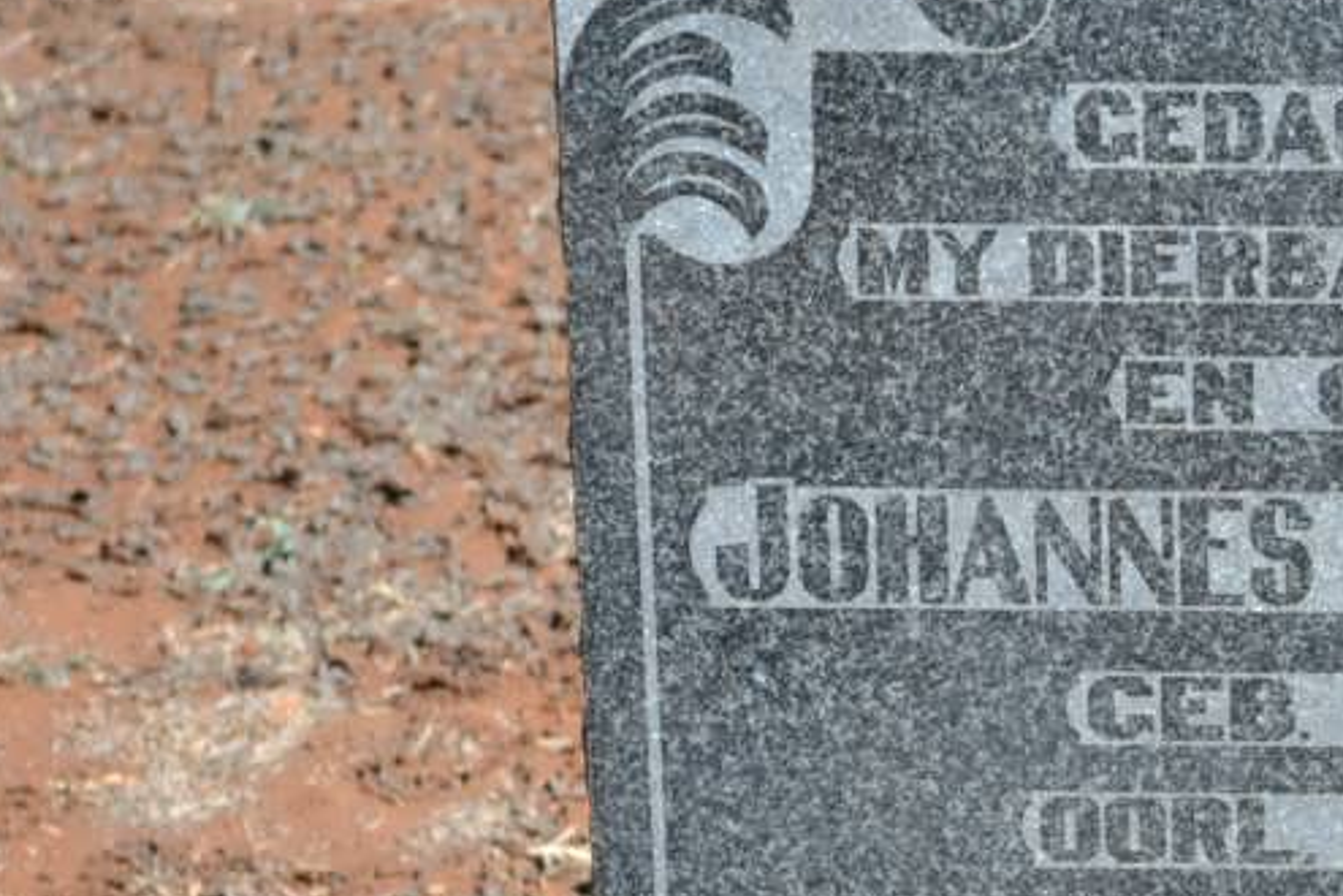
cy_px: 654
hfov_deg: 12.6
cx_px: 1568
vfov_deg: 8.6
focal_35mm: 160
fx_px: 5968
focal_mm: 44
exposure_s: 1/125
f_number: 5.6
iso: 160
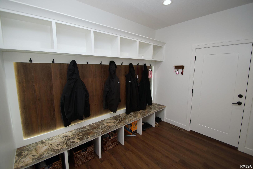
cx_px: 126
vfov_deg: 77.3
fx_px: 105
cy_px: 84
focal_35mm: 15
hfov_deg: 100.4
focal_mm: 10
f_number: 4
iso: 250
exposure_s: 1/60
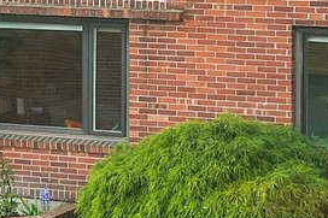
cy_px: 297
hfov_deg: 11.0
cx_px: 103
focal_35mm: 187
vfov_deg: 7.2
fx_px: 1703
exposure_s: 1/45
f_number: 8
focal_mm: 20
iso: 200
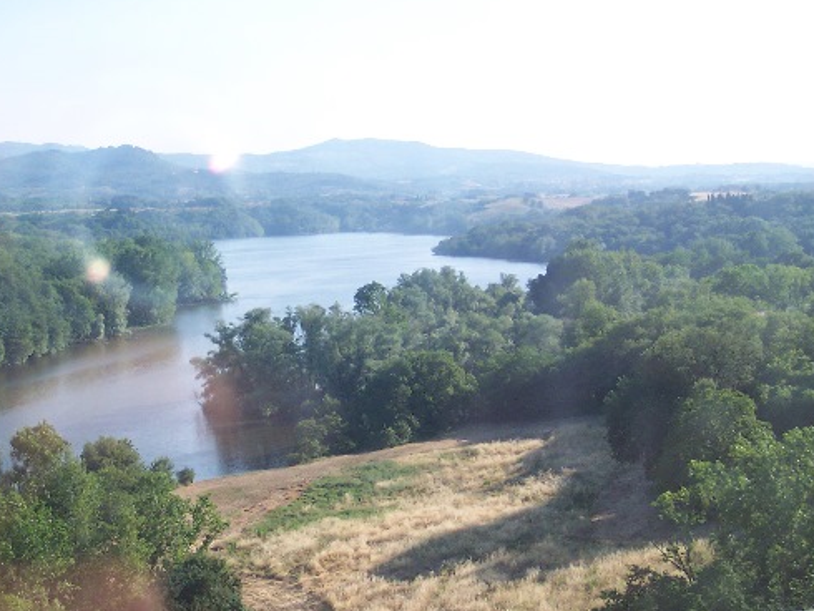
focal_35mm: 62
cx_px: 324
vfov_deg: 23.6
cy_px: 261
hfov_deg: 31.1
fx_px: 1459
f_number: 2.8
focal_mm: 8
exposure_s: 1/500
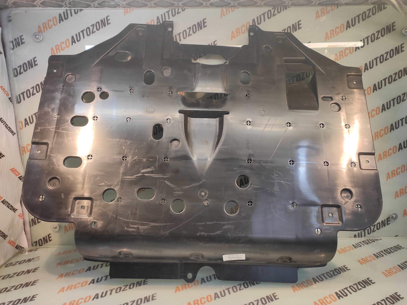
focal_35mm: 17
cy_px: 152
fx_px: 200
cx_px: 204
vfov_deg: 74.7
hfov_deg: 91.1
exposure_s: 1/33
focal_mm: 4.74
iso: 166
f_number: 1.79
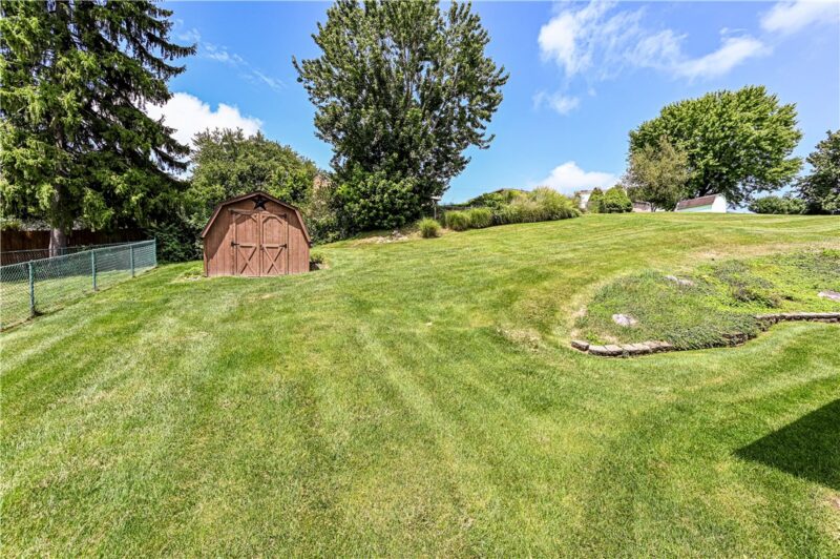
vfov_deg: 81.1
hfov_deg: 104.3
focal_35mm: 14
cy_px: 280
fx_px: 326
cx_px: 420
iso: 100
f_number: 8
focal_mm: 14
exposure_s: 1/160
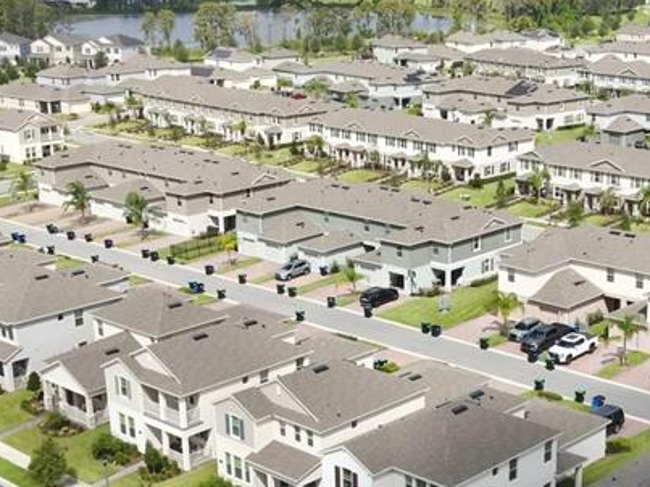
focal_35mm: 61
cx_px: 432
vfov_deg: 23.8
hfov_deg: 31.4
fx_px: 1145
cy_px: 358
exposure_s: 1/800
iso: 100
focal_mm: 4.5
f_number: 2.8
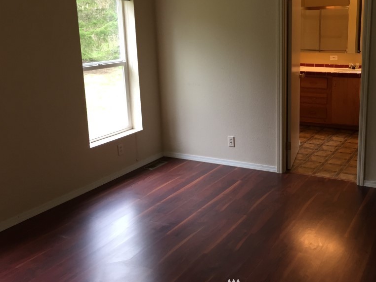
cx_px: 252
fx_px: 424
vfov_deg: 36.7
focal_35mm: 39
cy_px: 114
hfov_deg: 47.0
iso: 64
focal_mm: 4.15
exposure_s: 1/30
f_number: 2.2
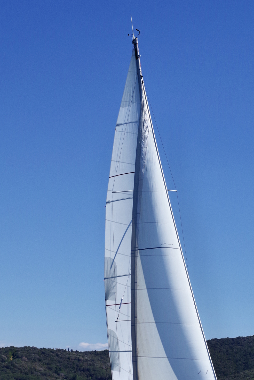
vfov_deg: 21.2
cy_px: 273
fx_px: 1013
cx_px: 186
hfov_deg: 14.2
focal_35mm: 96
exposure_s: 1/800
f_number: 11
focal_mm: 43
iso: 200
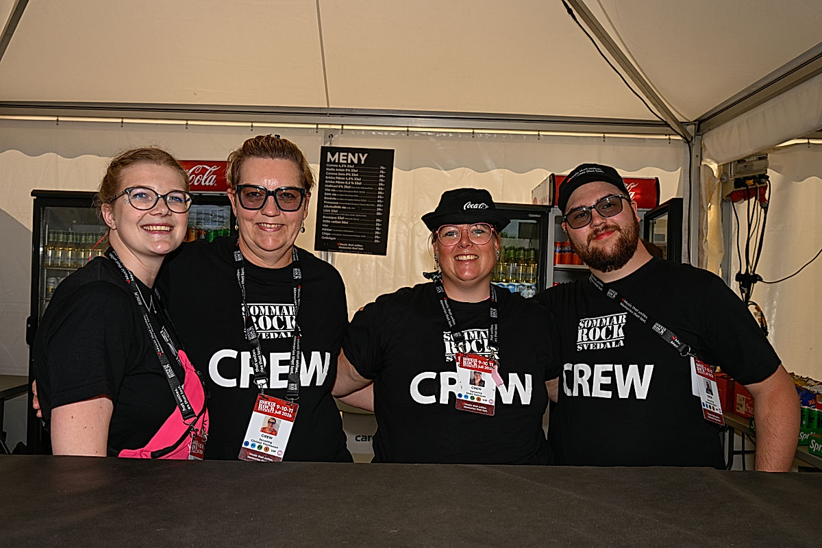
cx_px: 411
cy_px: 274
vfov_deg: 46.4
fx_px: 639
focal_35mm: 28
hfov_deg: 65.5
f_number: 9
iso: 100
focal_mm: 28
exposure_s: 1/160
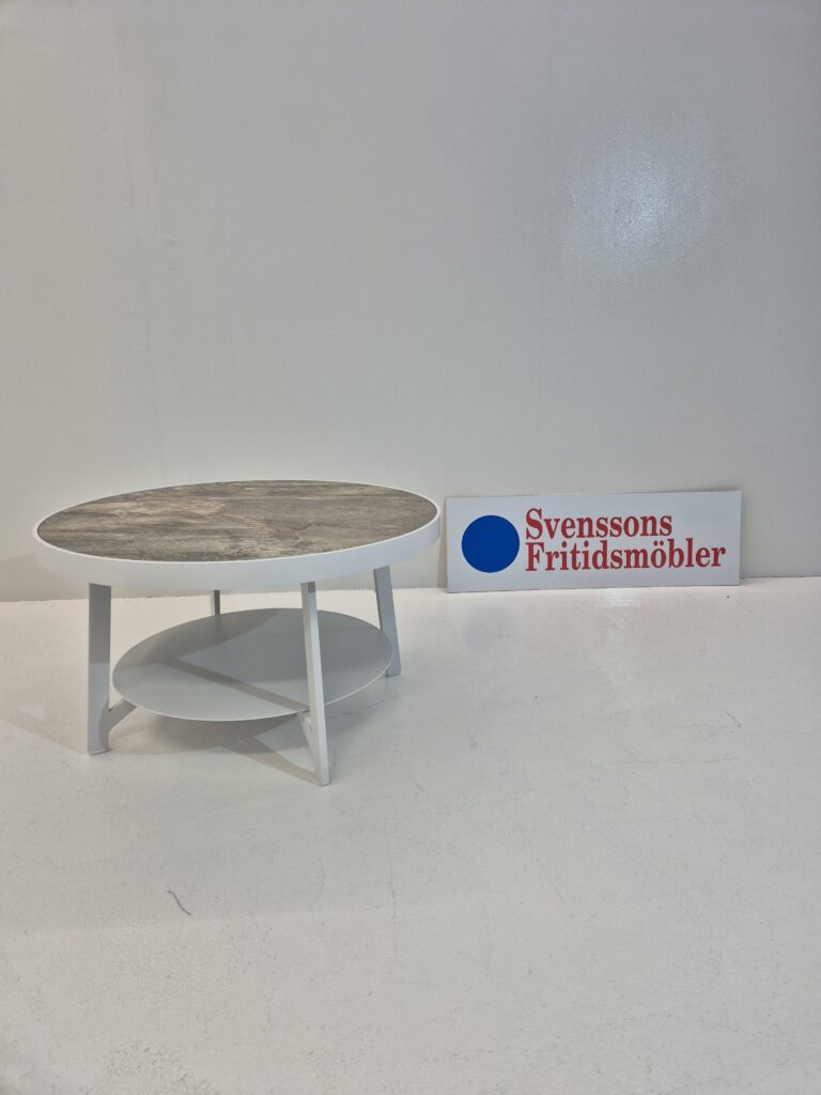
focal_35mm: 23
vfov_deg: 73.9
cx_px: 410
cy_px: 548
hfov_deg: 58.9
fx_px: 727
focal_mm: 5.4
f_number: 1.8
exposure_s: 1/100
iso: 50
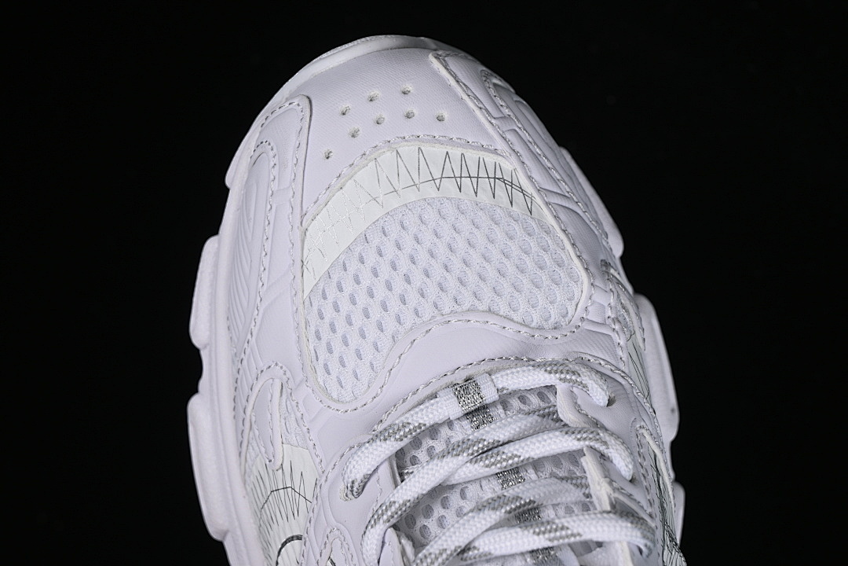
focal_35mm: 75
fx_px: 1767
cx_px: 424
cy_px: 283
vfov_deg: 18.2
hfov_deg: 27.0
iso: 160
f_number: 8
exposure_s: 1/80
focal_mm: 50
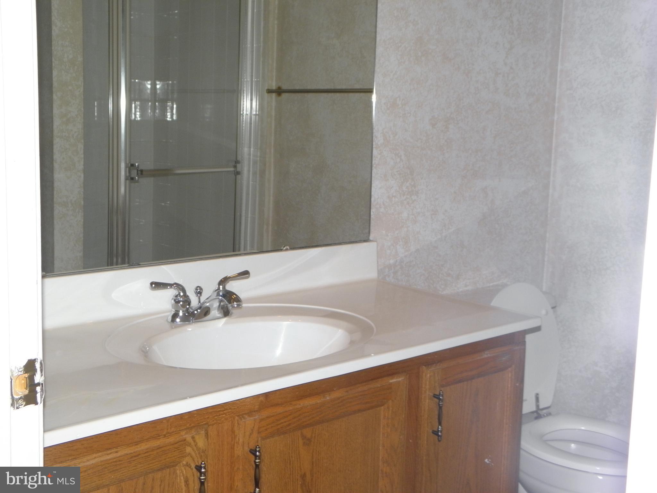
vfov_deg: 32.9
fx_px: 835
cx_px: 328
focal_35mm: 44
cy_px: 246
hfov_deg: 42.9
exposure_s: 1/100
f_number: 3.9
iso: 125
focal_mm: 7.9
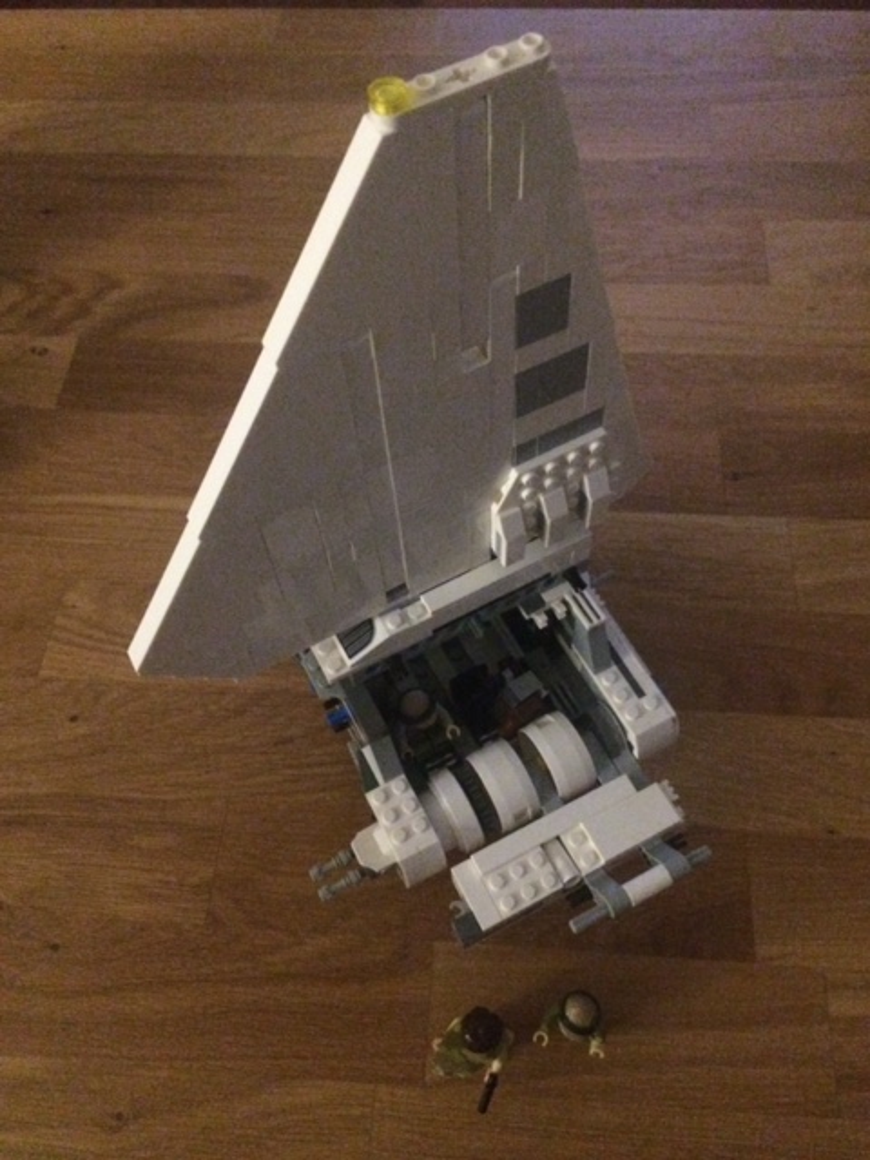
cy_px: 580
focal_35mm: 29
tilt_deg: -60.6
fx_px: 972
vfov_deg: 61.7
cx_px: 435
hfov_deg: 48.2
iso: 1250
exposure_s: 1/17
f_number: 2.2
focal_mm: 4.15
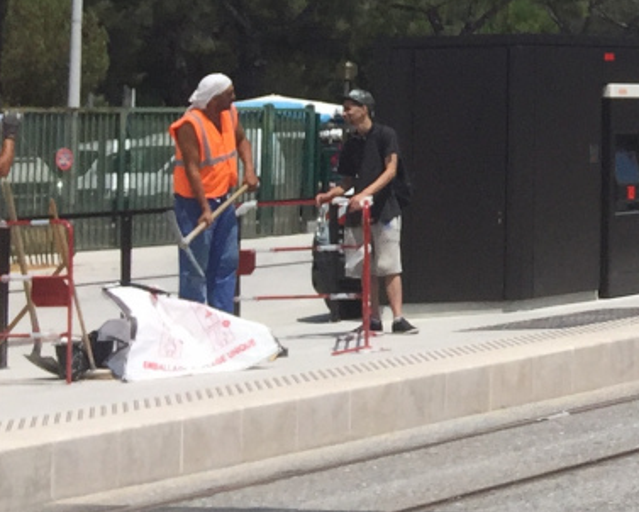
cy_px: -141
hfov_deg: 13.7
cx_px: 1276
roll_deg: -0.2
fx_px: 2271
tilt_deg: +7.0
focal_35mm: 120
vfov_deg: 12.5
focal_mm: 4.15
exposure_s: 1/3597
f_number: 2.2
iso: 32
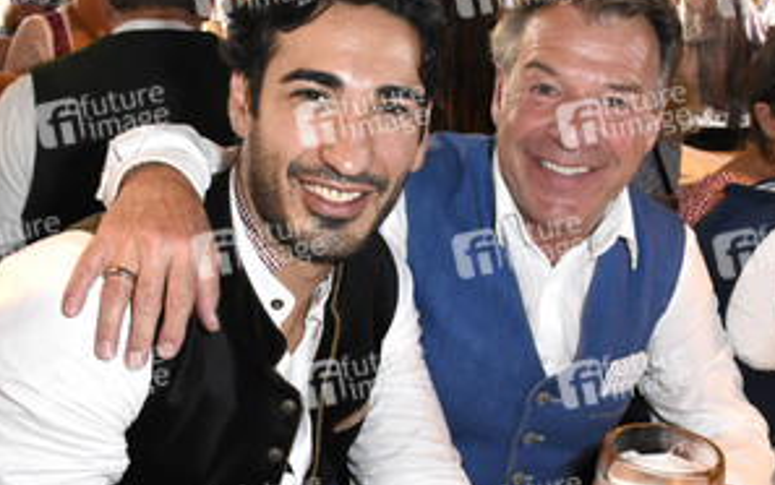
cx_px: 294
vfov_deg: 25.3
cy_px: 313
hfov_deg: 39.3
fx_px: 1078
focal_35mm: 51
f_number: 6.3
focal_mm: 22
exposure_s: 1/60
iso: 3200
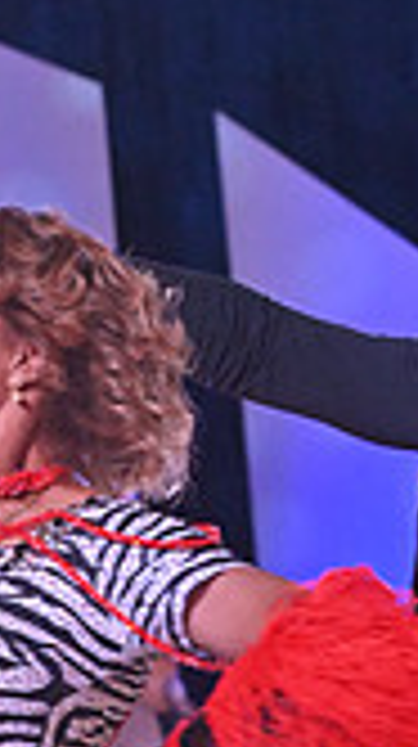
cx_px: 290
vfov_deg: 8.3
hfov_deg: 4.7
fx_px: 5080
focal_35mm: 257
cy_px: 1004
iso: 4000
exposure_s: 1/400
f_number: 5.6
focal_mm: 70
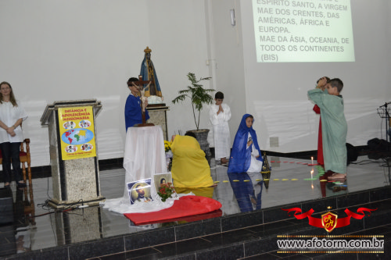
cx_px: 196
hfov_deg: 45.0
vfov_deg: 30.8
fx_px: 472
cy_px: 130
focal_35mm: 44
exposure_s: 1/60
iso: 3200
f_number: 4.5
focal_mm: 29
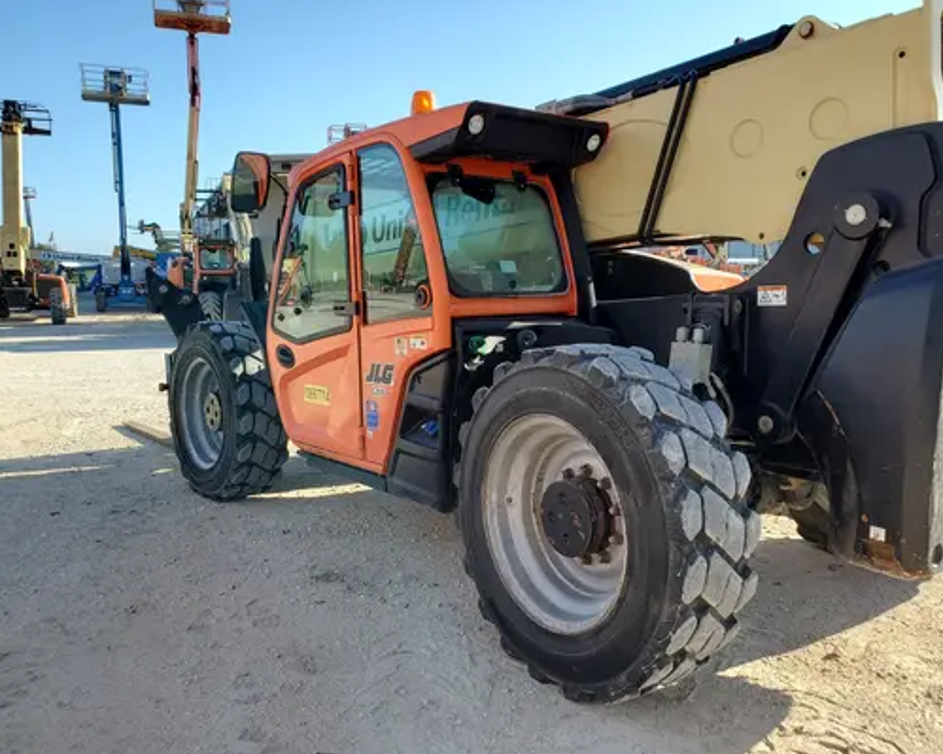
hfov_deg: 62.2
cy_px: 368
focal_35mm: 28
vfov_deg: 51.5
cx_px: 469
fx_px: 781
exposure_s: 1/728
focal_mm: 4.3
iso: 50
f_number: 2.4
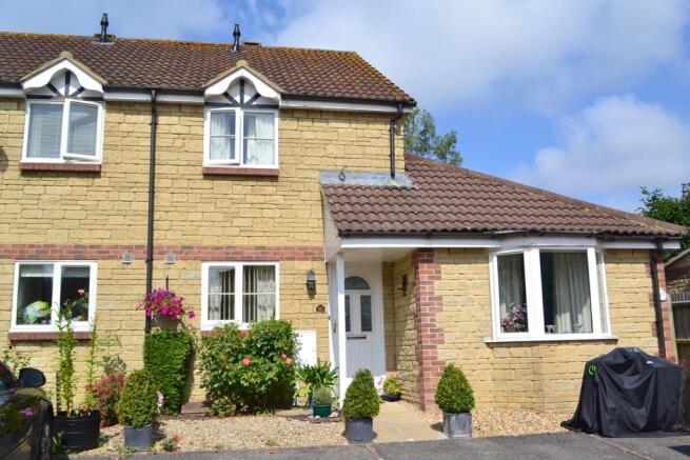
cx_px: 345
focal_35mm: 30
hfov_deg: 61.9
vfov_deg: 43.6
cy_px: 230
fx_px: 575
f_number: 11
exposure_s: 1/500
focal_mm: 20
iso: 220
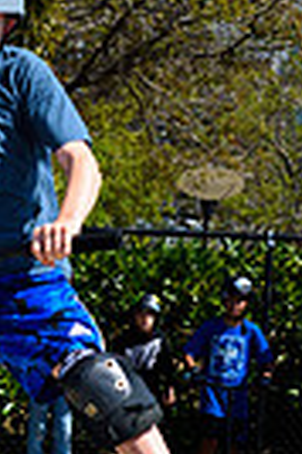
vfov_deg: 5.9
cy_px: 363
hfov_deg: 3.9
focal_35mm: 352
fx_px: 4440
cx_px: -102
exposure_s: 1/1000
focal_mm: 70
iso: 200
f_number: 8
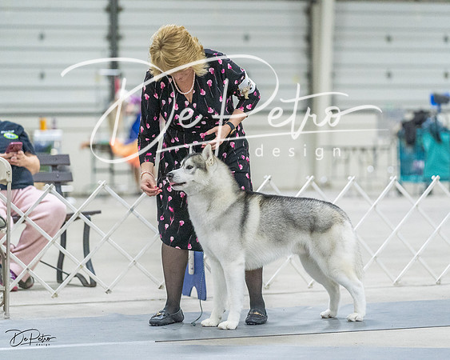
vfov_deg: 9.7
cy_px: 180
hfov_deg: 12.1
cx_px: 225
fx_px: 2129
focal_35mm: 160
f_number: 3.2
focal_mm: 142
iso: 6400
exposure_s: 1/320
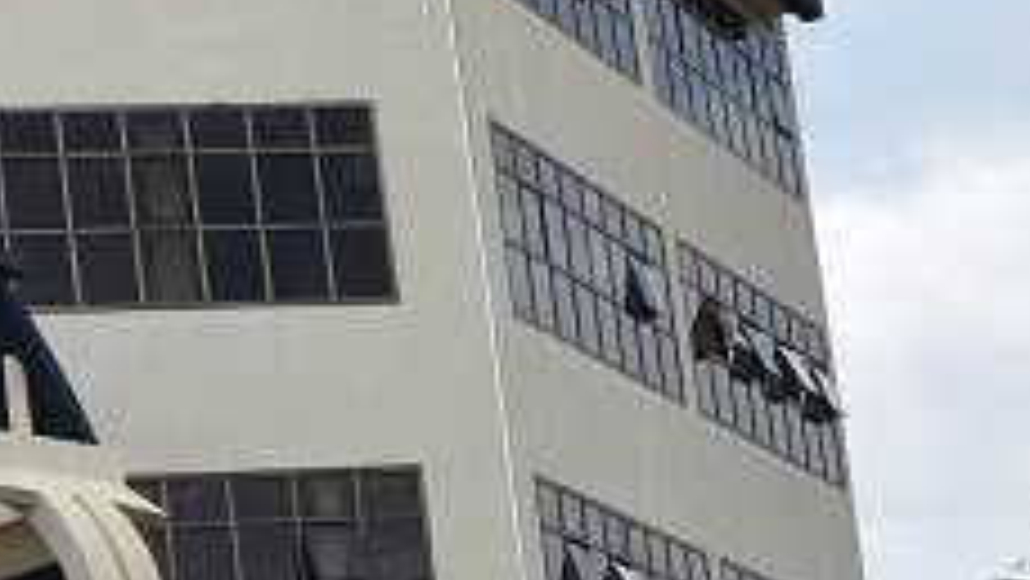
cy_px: 647
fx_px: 3743
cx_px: -715
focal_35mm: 137
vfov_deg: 8.8
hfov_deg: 14.2
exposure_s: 1/320
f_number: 9
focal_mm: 20
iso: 200
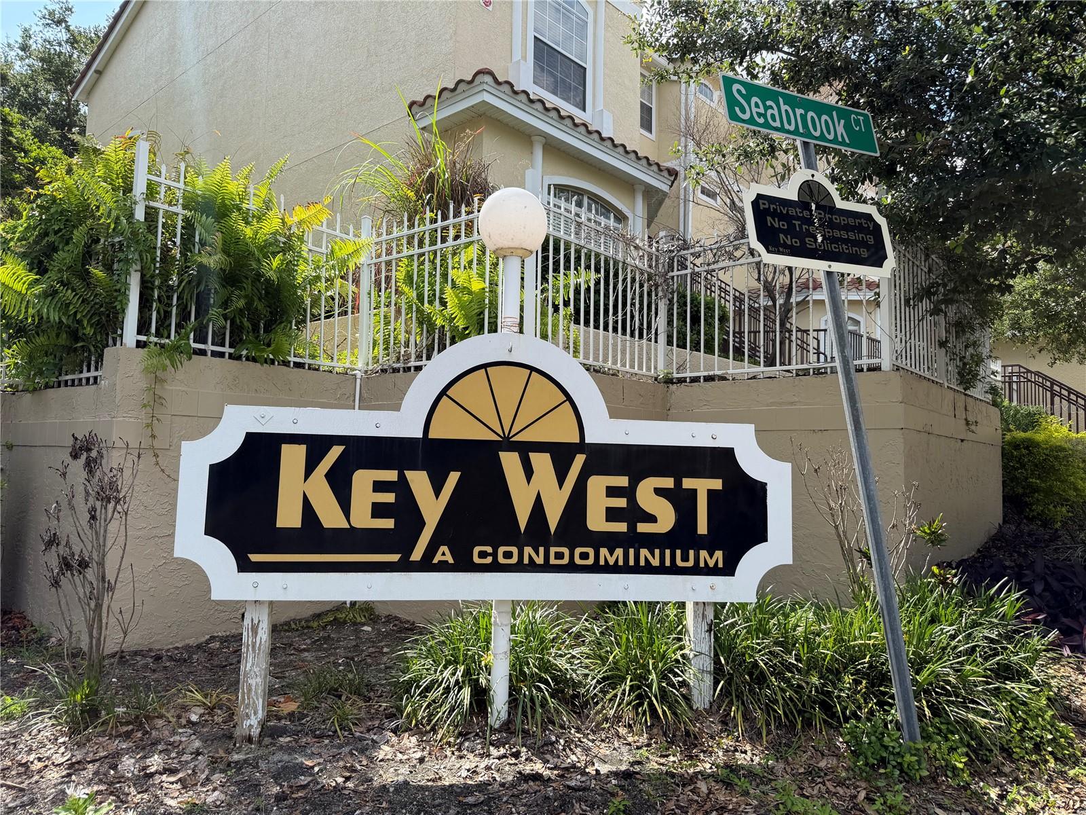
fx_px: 753
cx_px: 543
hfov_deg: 71.6
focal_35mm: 24
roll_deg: -0.8
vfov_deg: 56.8
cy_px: 408
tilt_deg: +3.8
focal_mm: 6.76
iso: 80
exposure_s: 1/1770
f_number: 1.78
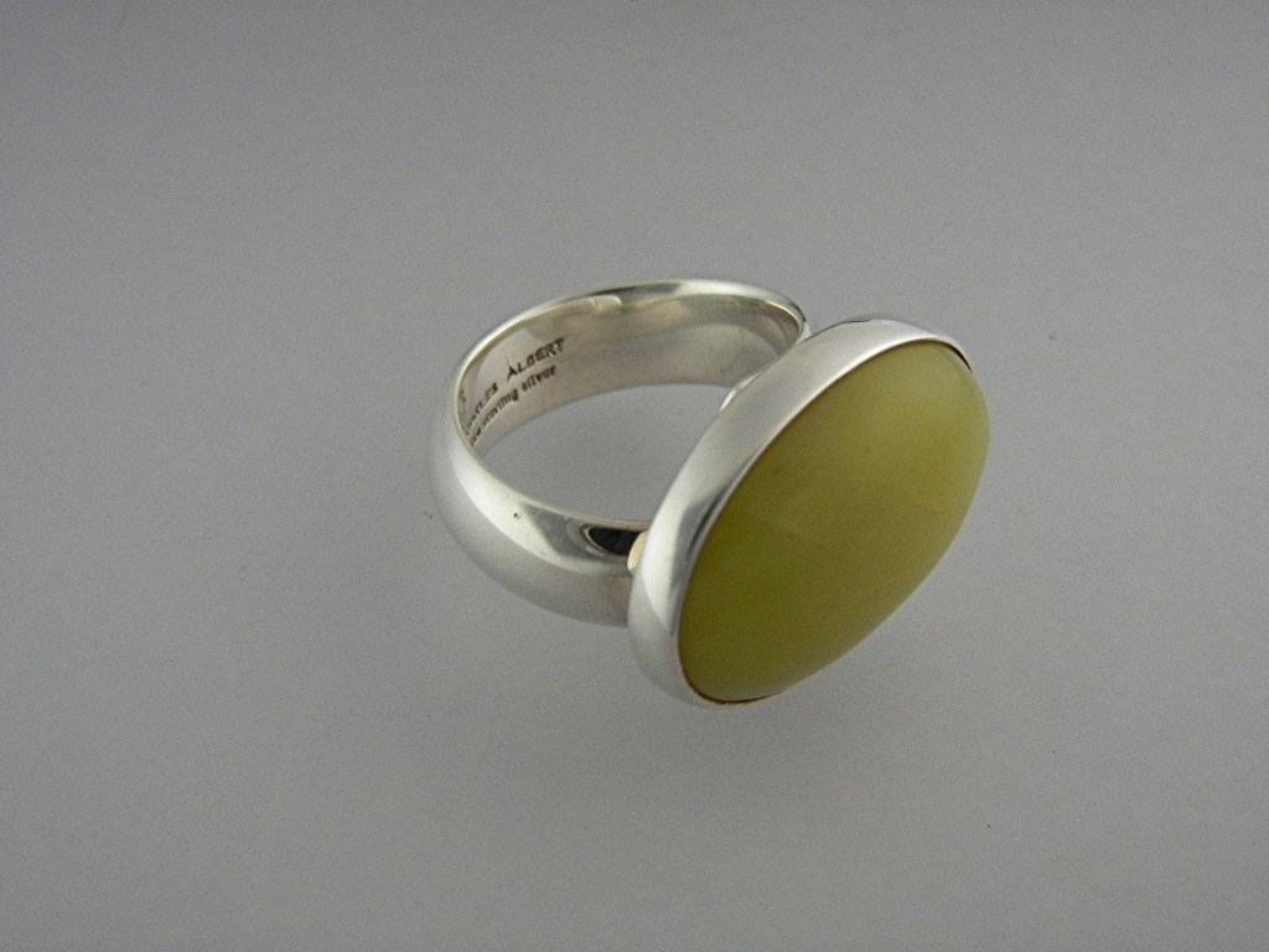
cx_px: 634
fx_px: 1650
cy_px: 476
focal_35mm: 45
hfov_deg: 42.1
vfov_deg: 32.2
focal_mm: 8.1
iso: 307
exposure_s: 1/60
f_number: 3.8
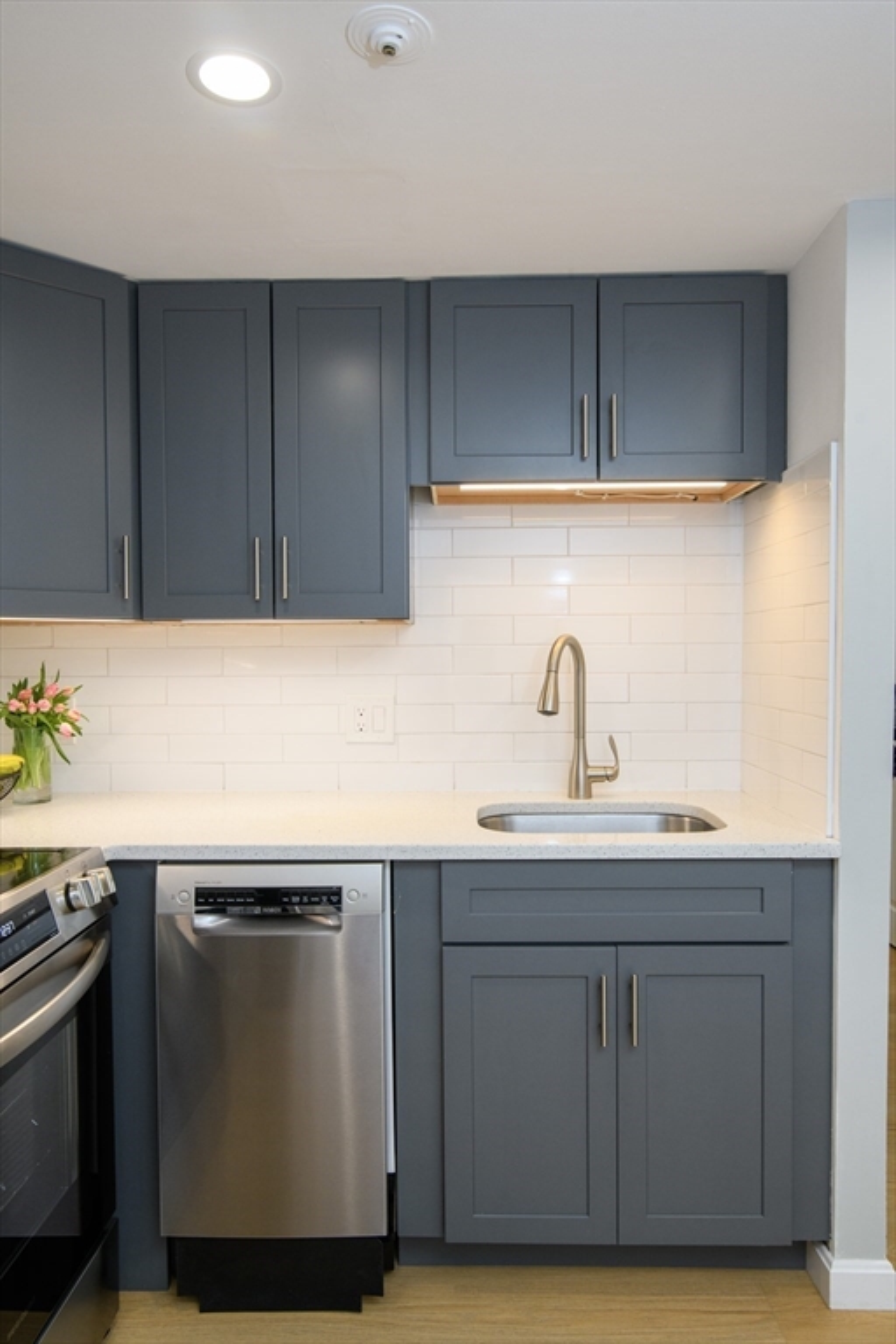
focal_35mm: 26
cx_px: 448
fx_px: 971
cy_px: 672
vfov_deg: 69.4
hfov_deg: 49.6
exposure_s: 1/100
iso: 1250
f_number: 9
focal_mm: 26
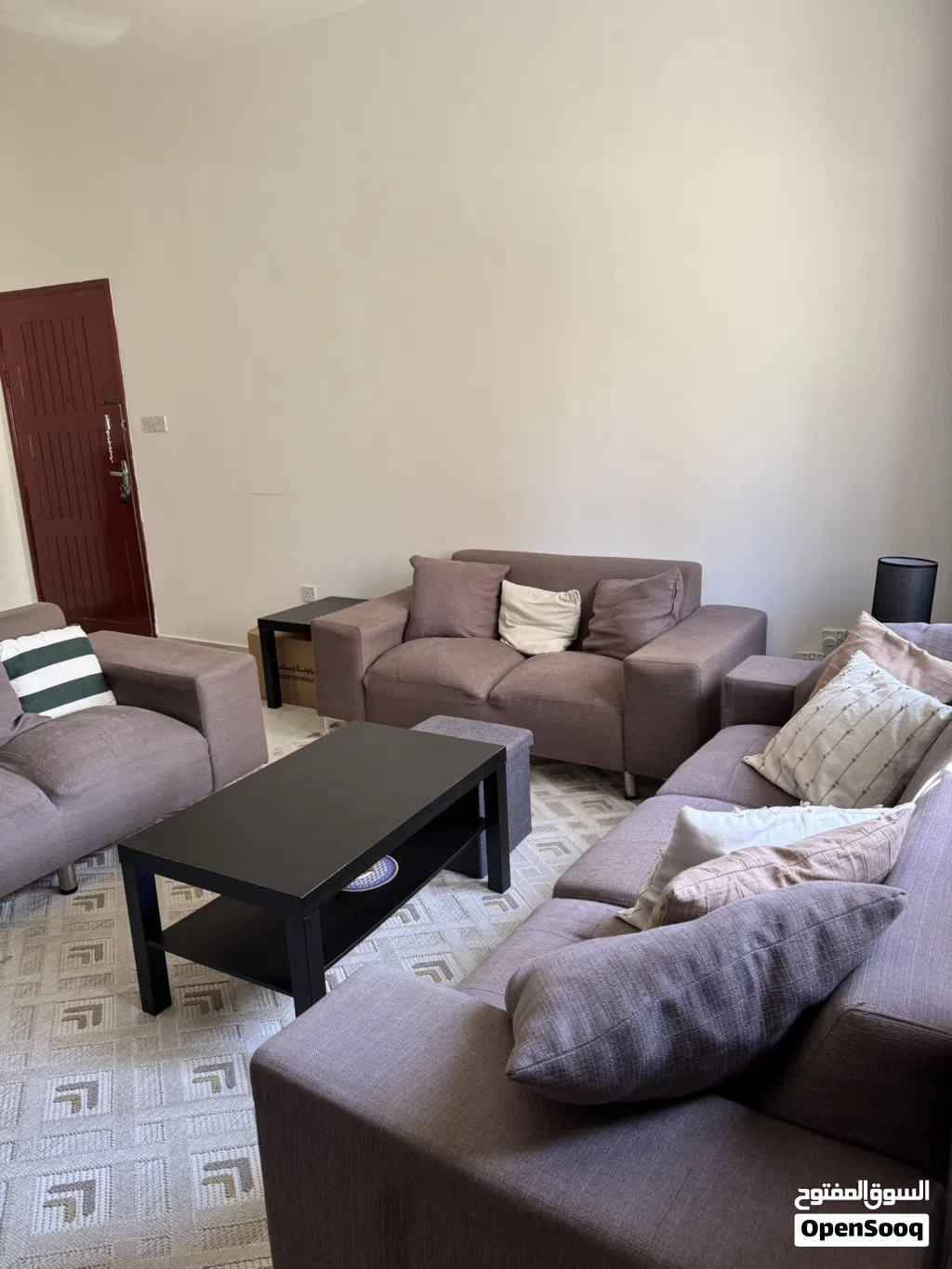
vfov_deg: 71.6
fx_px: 880
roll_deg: +2.1
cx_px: 476
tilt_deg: -14.2
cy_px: 634
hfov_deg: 56.8
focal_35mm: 24
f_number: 1.78
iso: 200
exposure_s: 1/88
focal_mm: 6.76
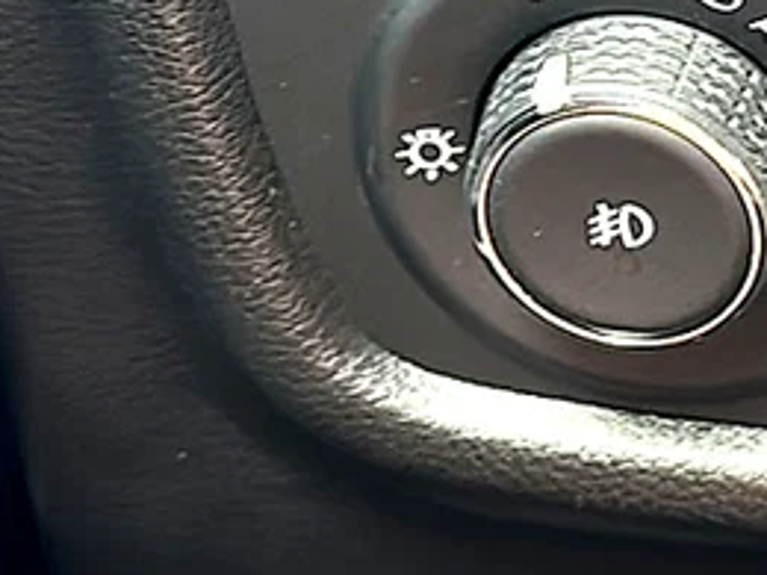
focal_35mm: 113
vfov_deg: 12.9
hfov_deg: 16.9
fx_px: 2504
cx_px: 847
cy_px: -7
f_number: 1.78
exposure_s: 1/40
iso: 125
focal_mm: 6.86
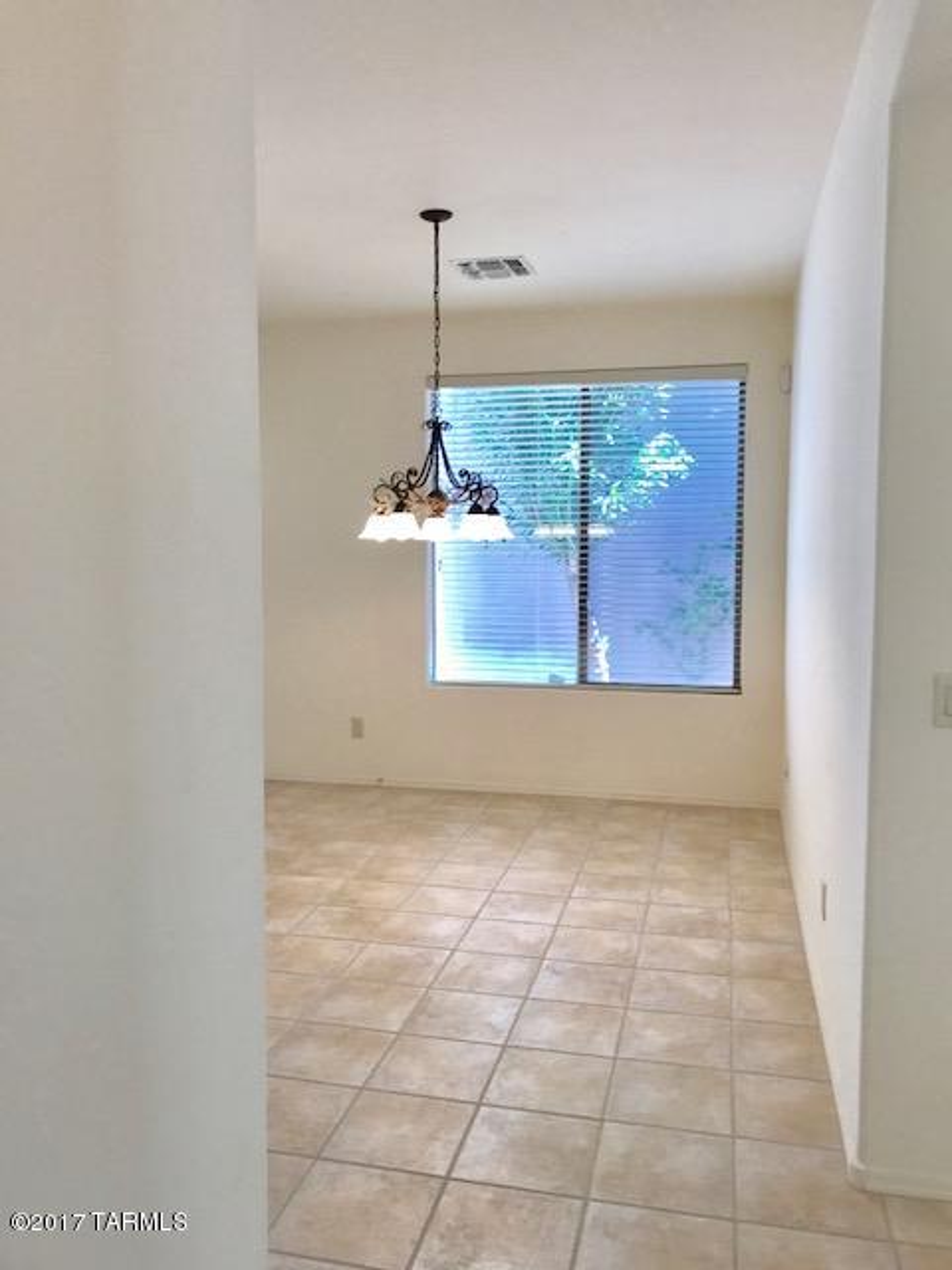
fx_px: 1027
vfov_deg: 63.4
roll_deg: -0.9
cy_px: 635
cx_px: 476
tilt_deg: -5.1
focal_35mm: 28
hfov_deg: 49.7
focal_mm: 3.99
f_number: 1.8
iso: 25
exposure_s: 1/60
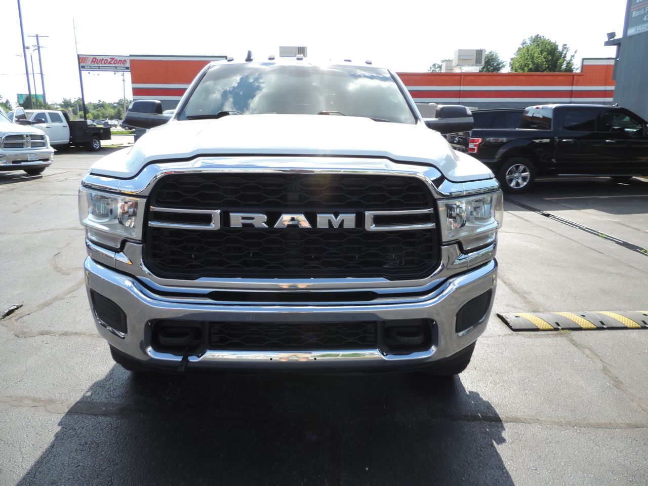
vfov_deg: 56.8
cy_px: 243
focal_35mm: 24
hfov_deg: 71.6
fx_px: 449
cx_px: 324
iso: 80
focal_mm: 4.3
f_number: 3
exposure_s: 1/500
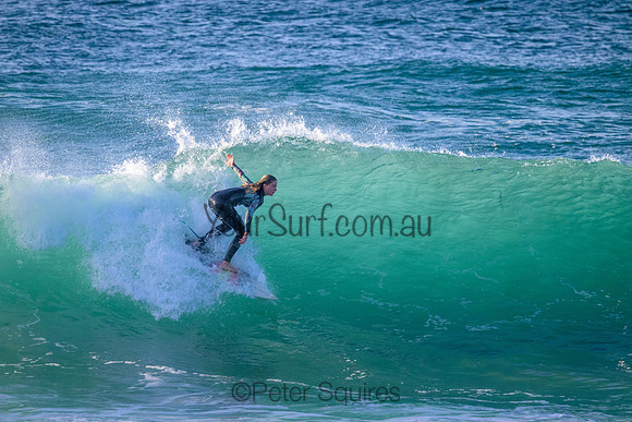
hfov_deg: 3.7
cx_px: 316
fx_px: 9657
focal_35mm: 550
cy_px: 211
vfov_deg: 2.5
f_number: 11
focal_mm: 550
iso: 3200
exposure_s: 1/2000
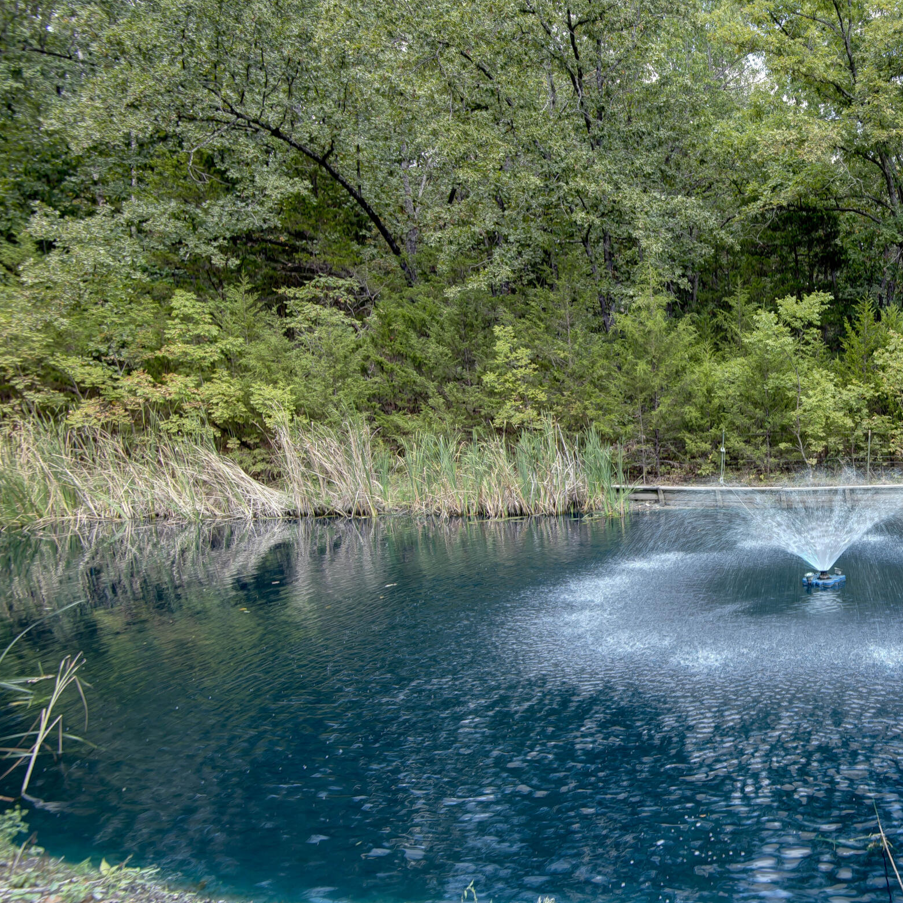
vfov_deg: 60.9
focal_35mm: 26
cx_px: 846
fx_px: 767
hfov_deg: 52.0
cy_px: 483
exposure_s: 1/20
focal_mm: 16
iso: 100
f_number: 6.7
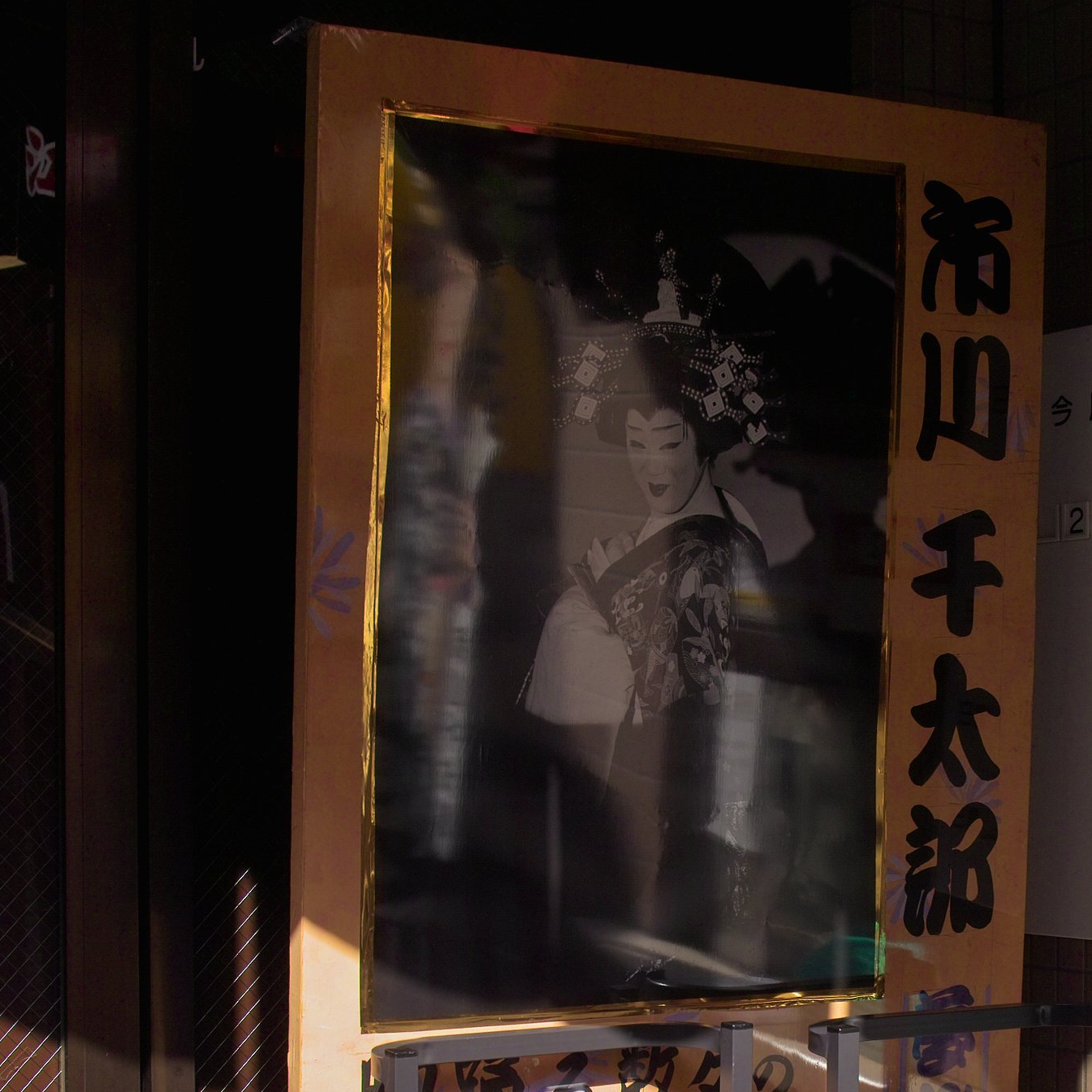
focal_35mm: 66
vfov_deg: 25.9
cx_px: 551
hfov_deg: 26.1
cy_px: 776
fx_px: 2356
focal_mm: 30
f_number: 5.6
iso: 100
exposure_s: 1/180
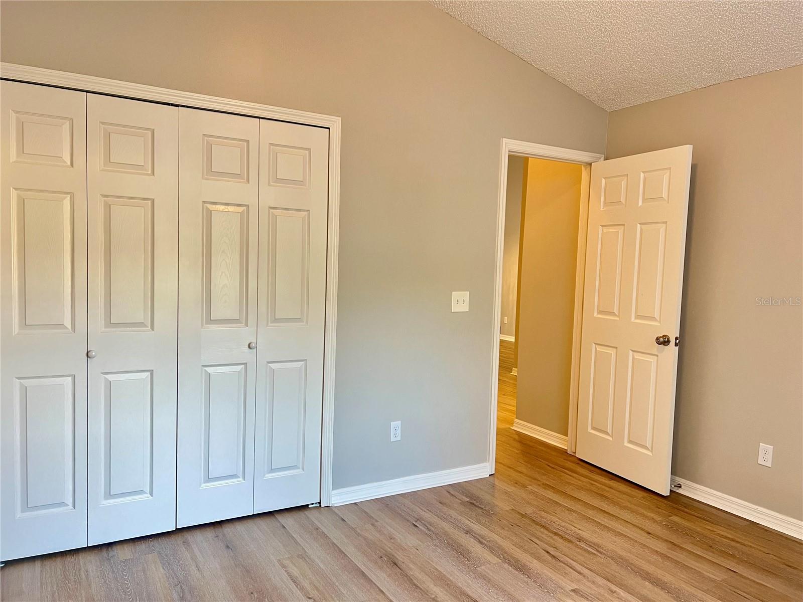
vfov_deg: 53.1
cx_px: 402
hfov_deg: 67.3
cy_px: 301
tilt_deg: -3.6
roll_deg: -1.4
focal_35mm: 26
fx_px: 603
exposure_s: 1/60
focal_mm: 5.7
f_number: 1.5
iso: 200
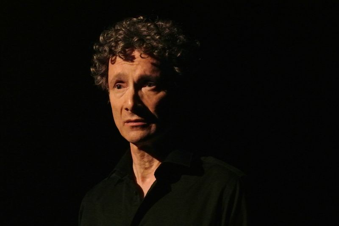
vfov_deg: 6.6
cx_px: 170
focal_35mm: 208
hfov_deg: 9.9
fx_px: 1960
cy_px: 113
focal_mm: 77.1
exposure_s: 1/60
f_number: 6.3
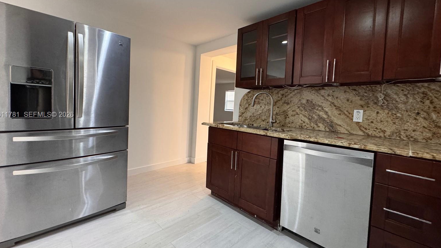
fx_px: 187
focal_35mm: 16
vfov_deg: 67.0
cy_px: 115
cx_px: 215
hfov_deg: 99.3
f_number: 2.2
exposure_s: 1/60
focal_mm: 2.22
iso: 640
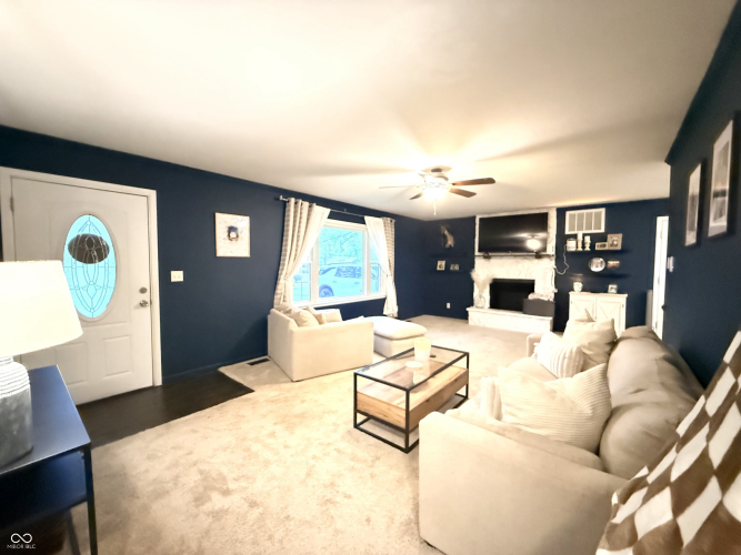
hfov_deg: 102.1
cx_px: 370
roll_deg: -0.8
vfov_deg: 85.7
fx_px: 300
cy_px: 278
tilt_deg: -2.1
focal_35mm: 14
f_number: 2.2
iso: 2500
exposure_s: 1/30
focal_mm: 2.22
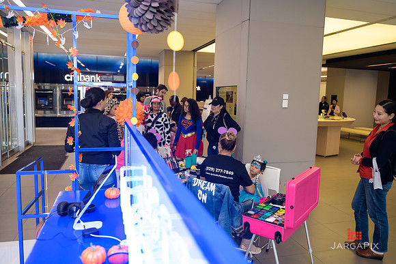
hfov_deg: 65.5
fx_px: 308
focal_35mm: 28
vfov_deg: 46.4
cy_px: 132
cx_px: 198
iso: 800
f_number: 3.2
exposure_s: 1/125
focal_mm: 28
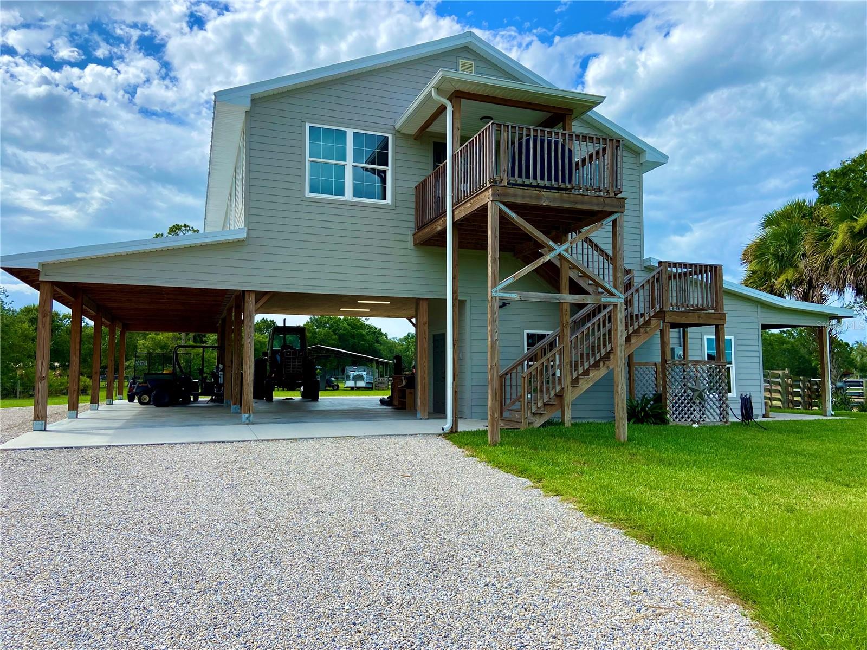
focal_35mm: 26
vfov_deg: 53.1
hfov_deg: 67.3
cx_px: 434
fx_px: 651
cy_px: 325
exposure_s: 1/2410
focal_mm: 4.25
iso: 32
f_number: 1.8
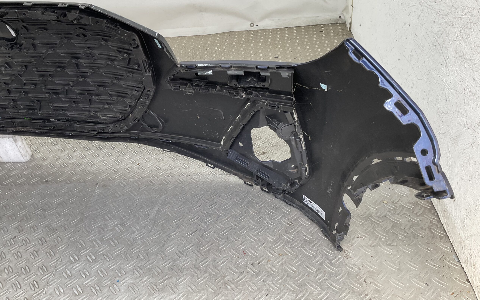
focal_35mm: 31
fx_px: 406
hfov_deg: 61.2
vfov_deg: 40.5
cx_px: 239
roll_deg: +8.3
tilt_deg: -33.5
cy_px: 132
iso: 32
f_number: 1.8
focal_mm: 3
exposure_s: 1/120
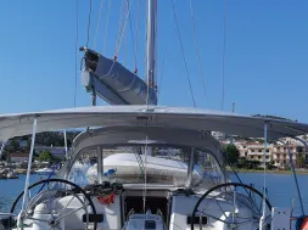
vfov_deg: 25.3
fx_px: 506
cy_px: 168
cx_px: 168
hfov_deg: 33.8
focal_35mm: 57
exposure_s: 1/2320
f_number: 1.8
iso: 25
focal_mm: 5.23
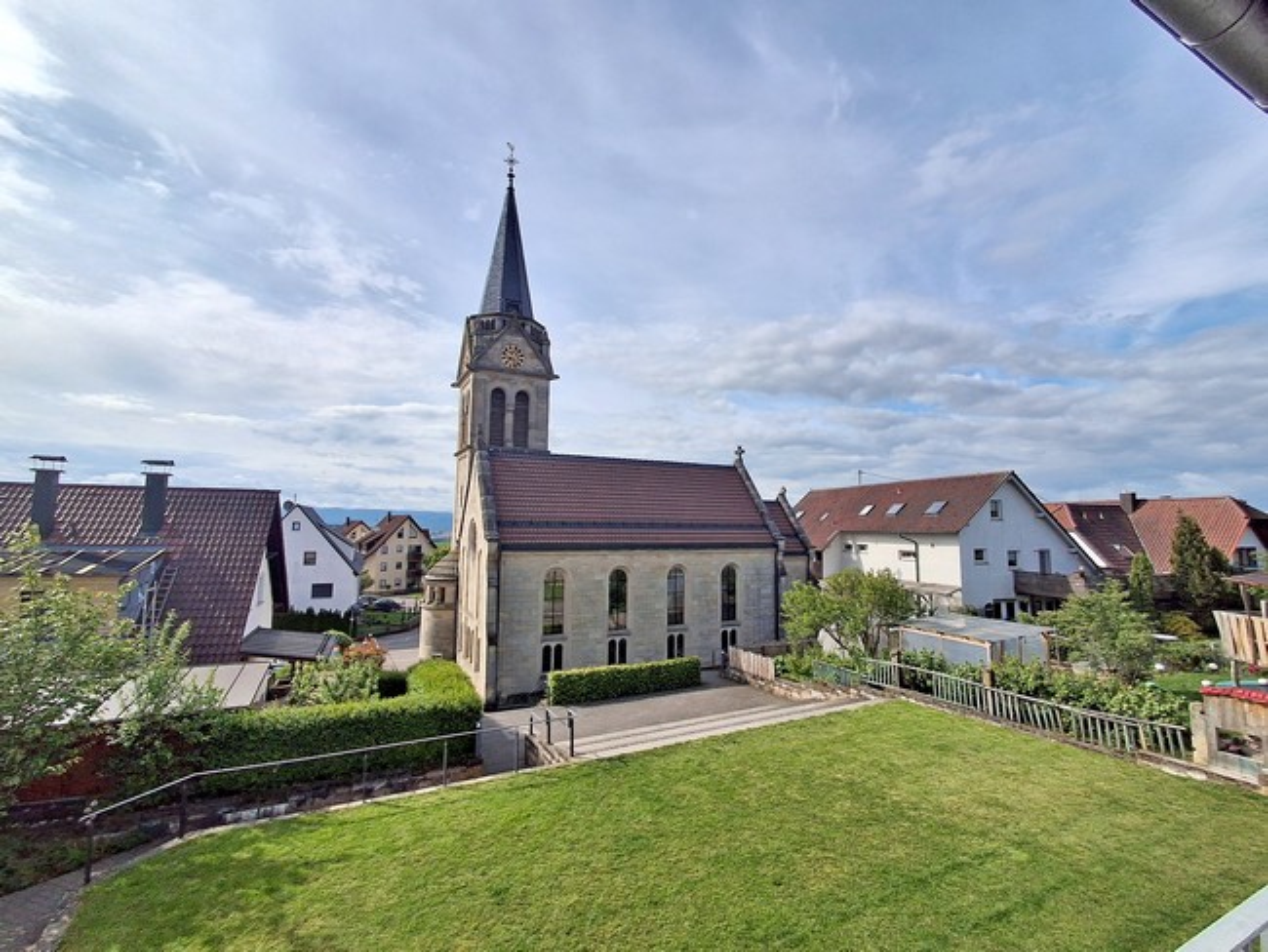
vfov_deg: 78.1
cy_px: 476
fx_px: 586
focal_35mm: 16
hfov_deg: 94.5
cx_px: 634
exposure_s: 1/2294
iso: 40
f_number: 2.2
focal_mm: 1.64
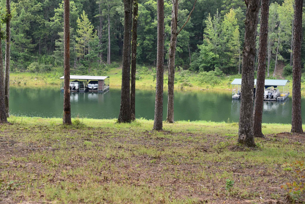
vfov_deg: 13.6
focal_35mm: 101
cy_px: 97
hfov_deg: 20.2
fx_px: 856
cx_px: 143
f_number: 5.6
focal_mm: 92
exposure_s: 1/400
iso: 400
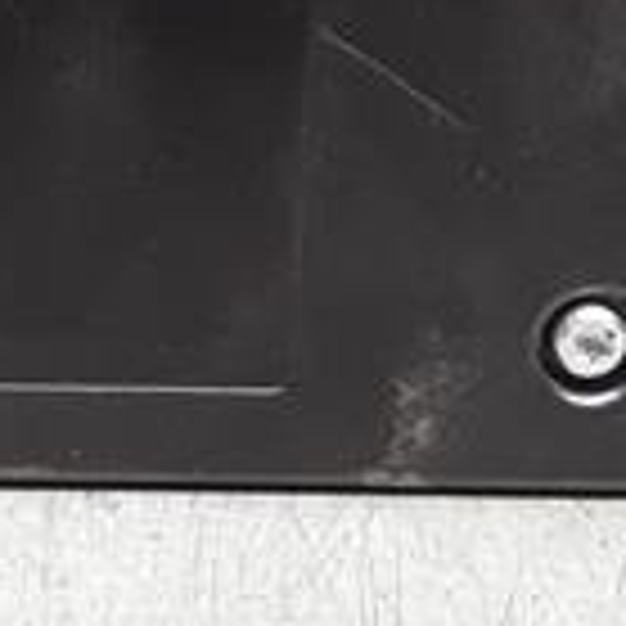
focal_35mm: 114
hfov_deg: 14.8
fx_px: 2332
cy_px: -126
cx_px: -131
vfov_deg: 14.8
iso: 160
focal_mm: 2.91
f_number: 1.9
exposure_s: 1/50
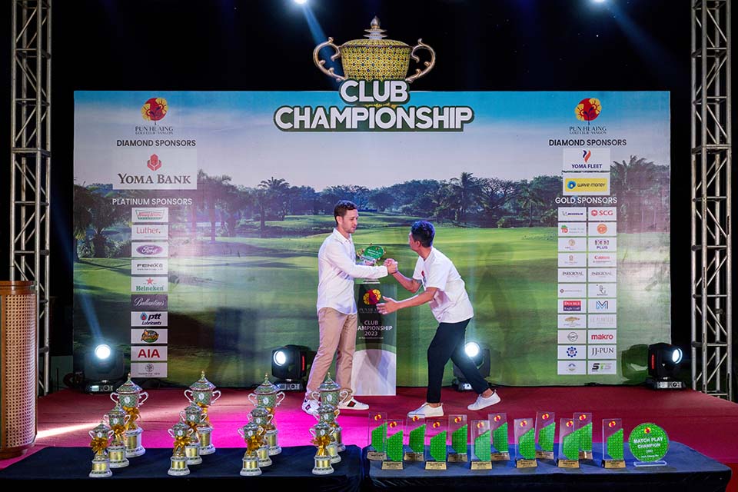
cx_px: 369
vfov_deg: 43.6
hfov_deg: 61.9
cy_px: 246
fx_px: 615
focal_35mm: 30
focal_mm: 30
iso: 1000
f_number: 6.3
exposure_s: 1/200
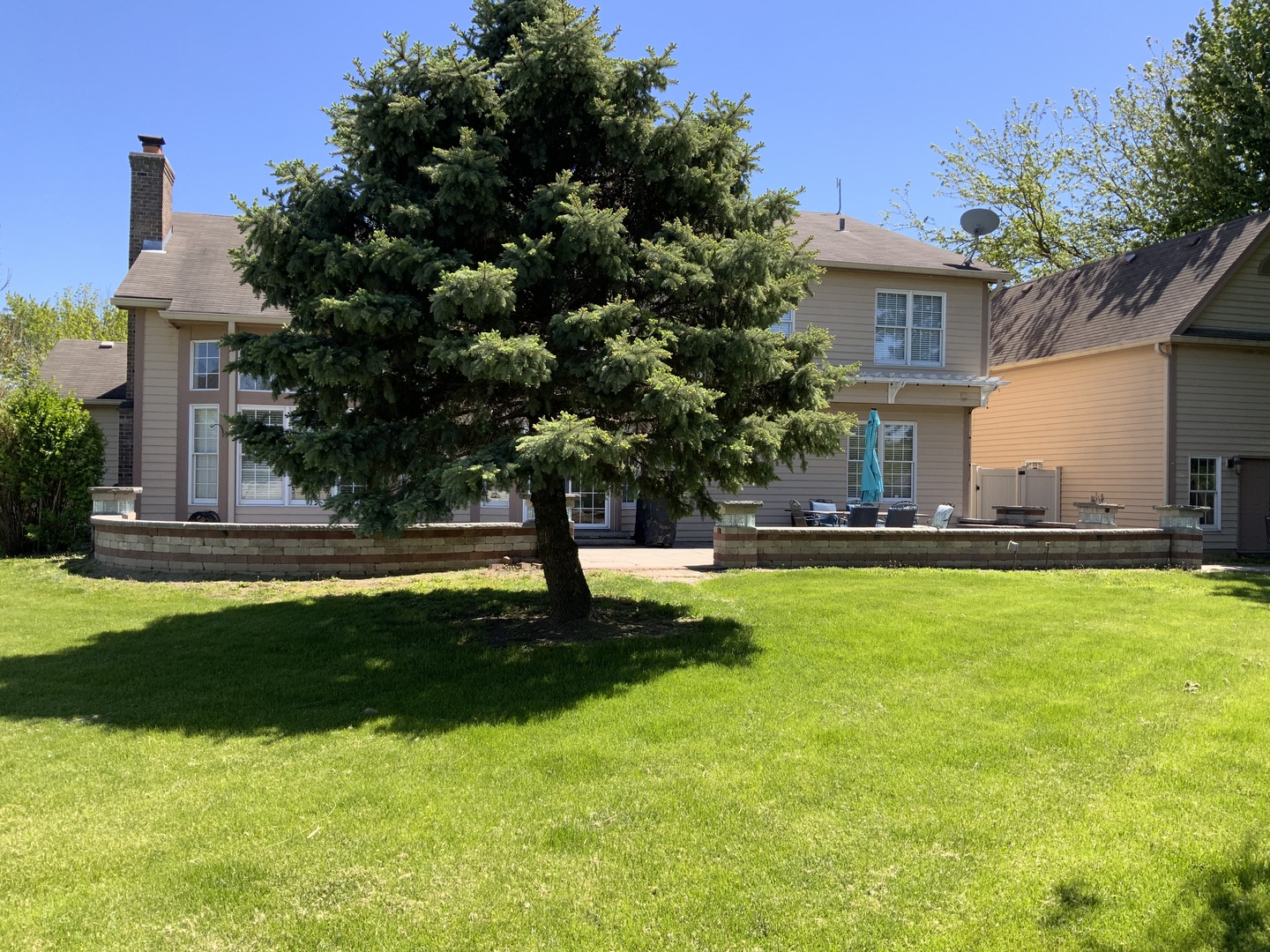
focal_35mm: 29
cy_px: 476
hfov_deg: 61.7
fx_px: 1064
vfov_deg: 48.2
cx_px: 635
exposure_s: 1/749
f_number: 1.8
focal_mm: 3
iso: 16
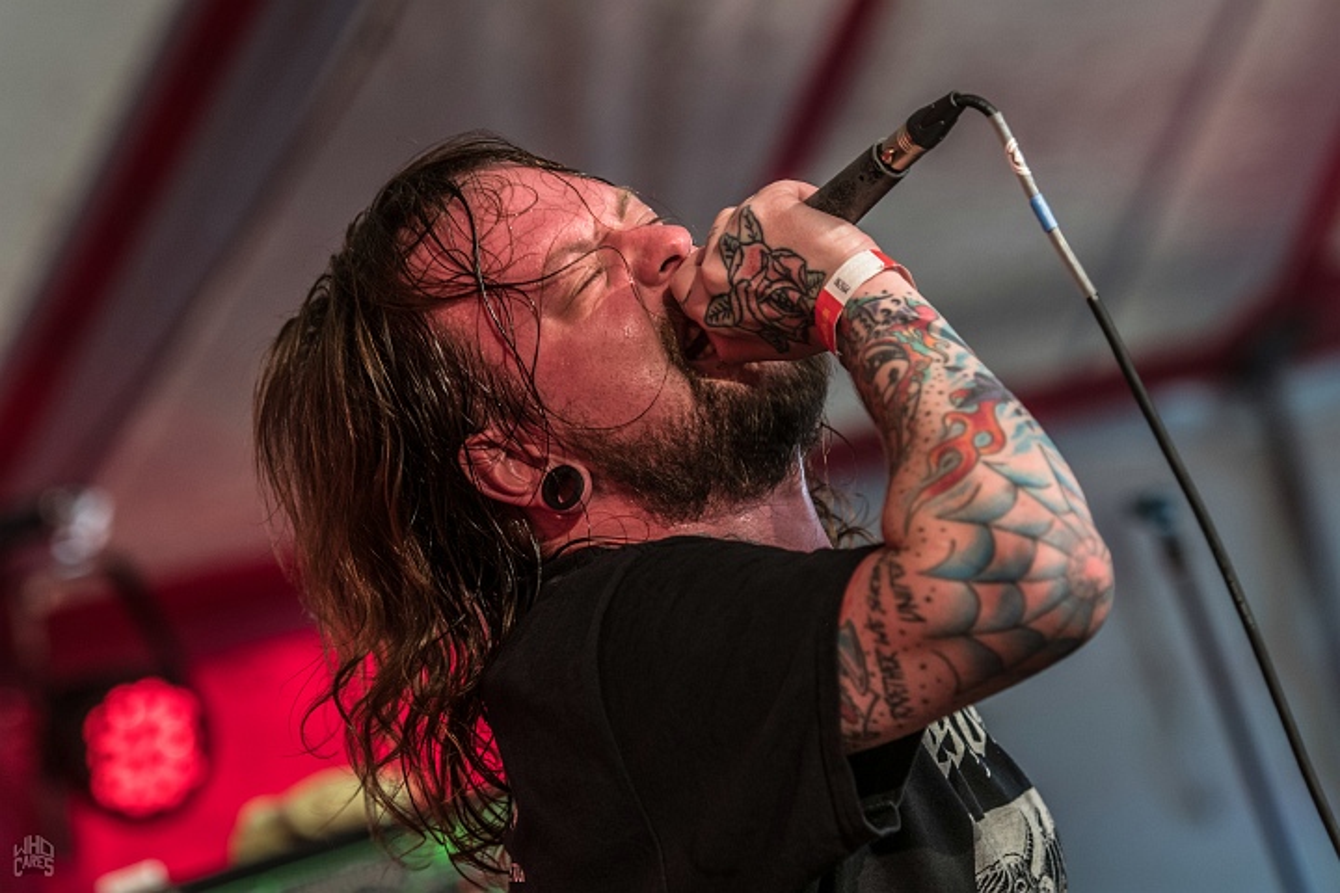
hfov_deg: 11.8
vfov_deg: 7.9
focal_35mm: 174
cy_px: 446
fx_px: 6476
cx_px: 670
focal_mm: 116
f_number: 2.8
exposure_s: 1/100
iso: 640
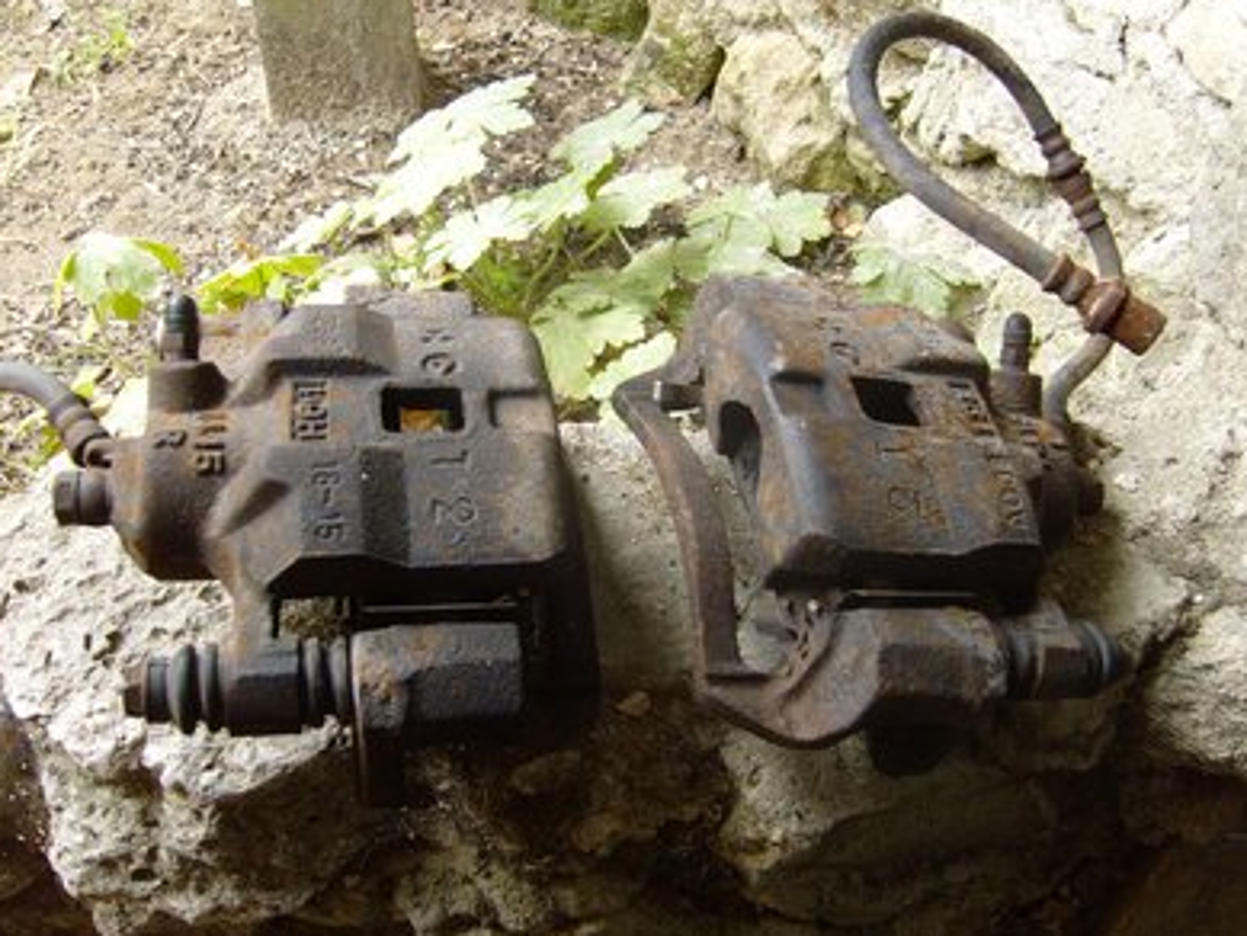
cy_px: 462
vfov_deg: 39.7
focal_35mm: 36
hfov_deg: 51.3
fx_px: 1297
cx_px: 632
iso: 80
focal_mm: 7.4
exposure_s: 1/60
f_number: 2.8
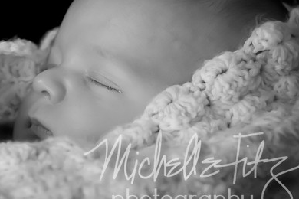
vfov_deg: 3.1
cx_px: 101
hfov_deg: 4.6
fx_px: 3696
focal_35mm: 445
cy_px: 88
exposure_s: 1/125
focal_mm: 200
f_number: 5.6
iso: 3200
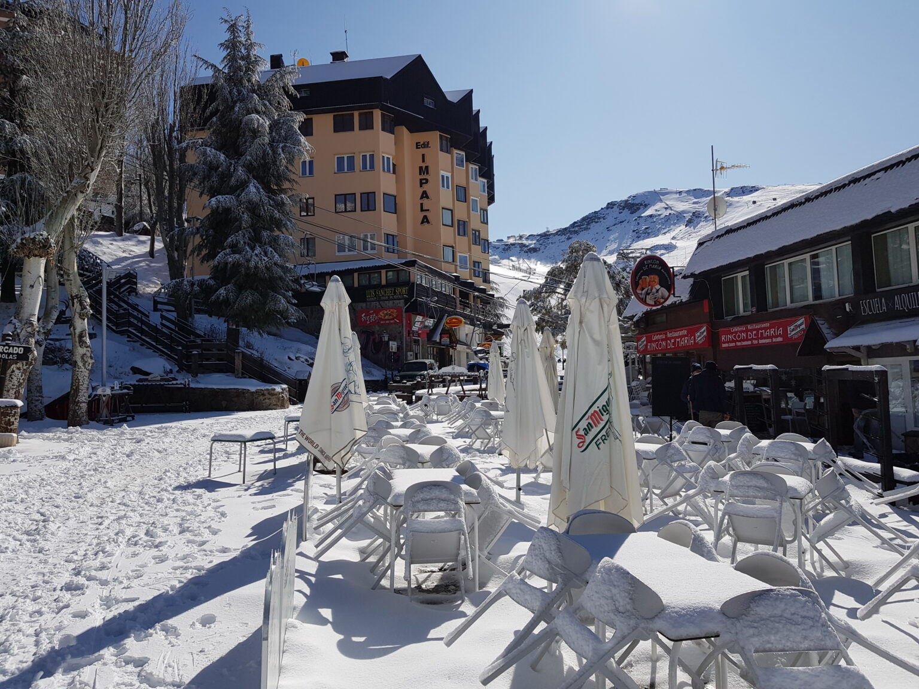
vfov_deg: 53.1
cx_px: 460
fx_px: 690
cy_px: 344
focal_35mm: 26
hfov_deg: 67.3
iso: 40
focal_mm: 4.2
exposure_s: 1/5472
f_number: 1.7
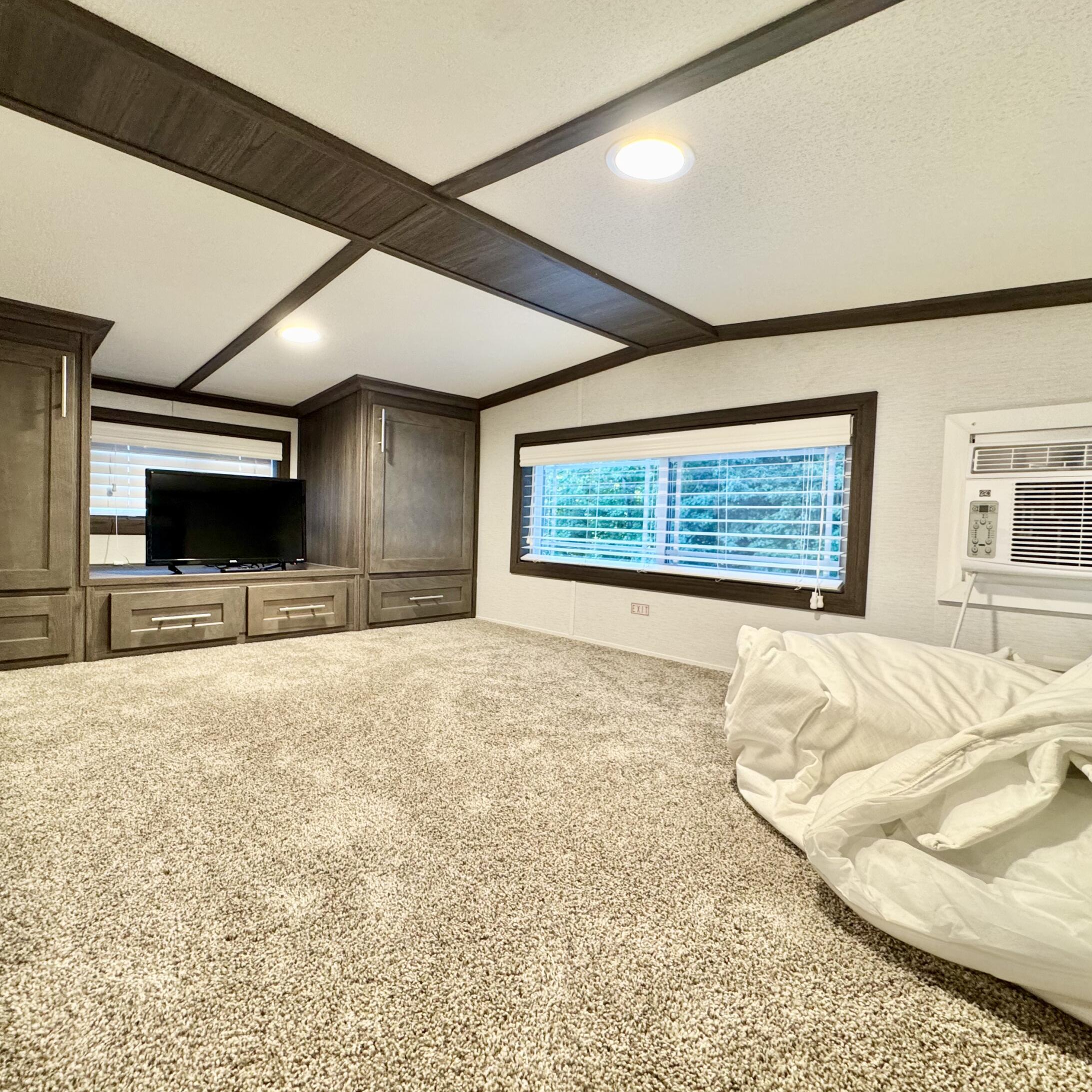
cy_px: 544
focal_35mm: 17
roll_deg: -2.2
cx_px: 518
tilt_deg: -3.1
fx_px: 607
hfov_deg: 83.9
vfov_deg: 84.0
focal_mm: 2.22
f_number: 2.2
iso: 200
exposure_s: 1/60
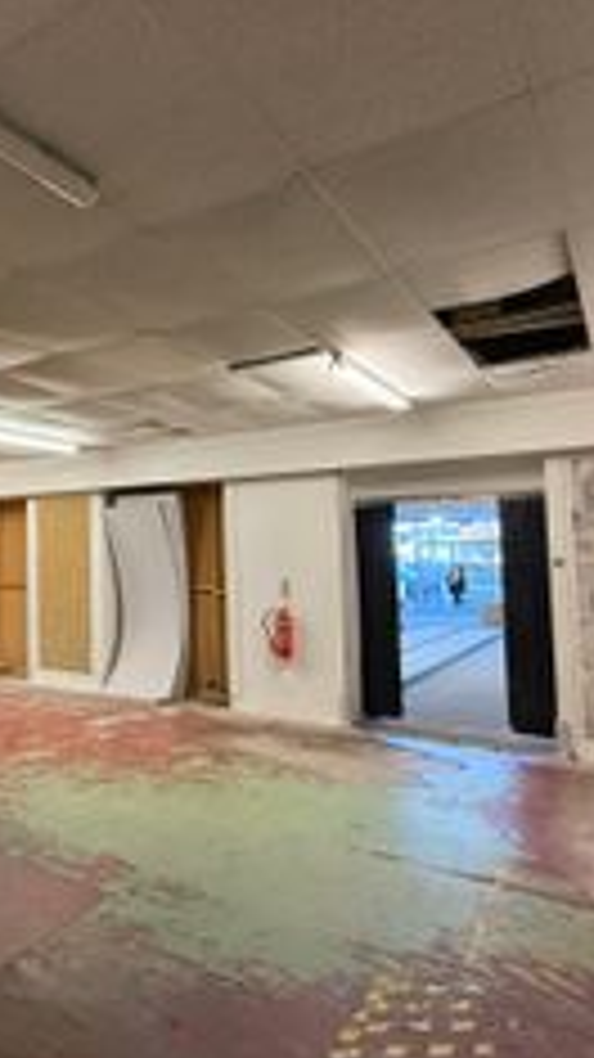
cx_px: -81
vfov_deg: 71.9
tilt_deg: +4.4
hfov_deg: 36.5
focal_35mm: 26
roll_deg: -0.6
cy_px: 522
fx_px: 729
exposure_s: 1/100
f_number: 2.2
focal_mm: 2.22
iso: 320
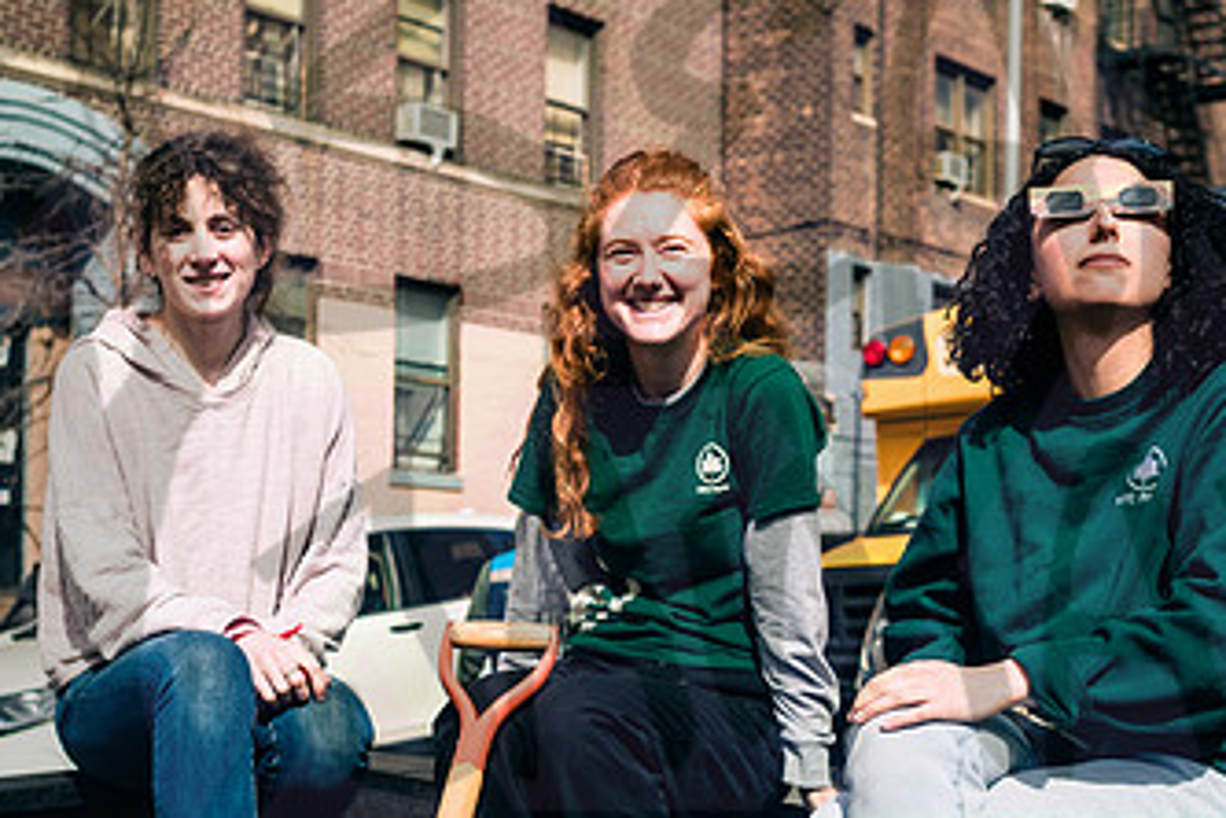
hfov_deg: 32.4
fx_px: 2111
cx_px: 642
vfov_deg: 21.7
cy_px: 603
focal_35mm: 62
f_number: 4
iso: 250
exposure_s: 1/250
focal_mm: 35
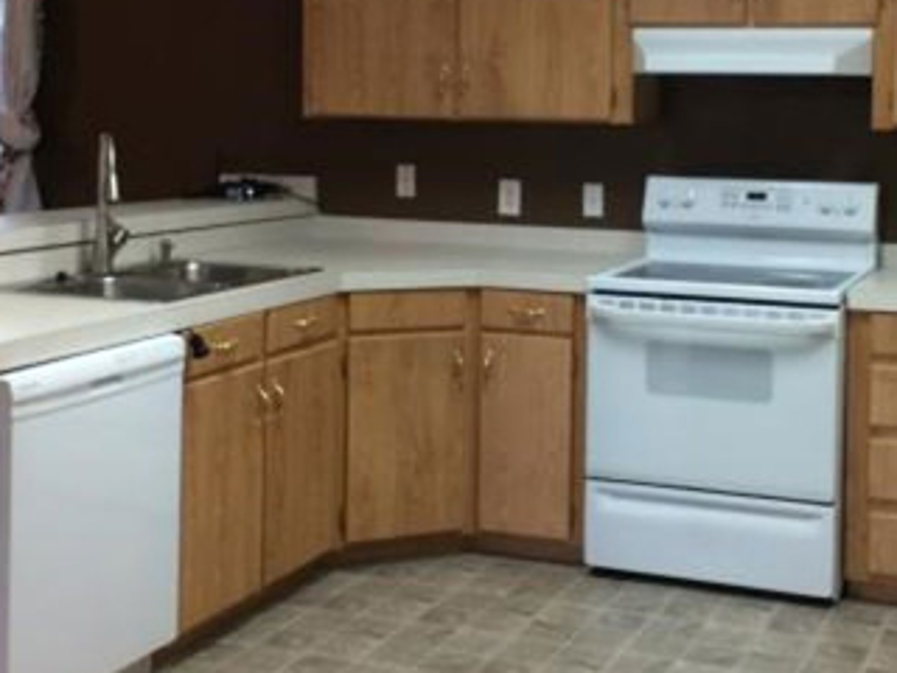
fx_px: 1503
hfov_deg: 33.0
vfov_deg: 25.0
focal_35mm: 58
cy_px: 182
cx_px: 597
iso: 125
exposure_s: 1/30
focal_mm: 4.15
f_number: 2.2
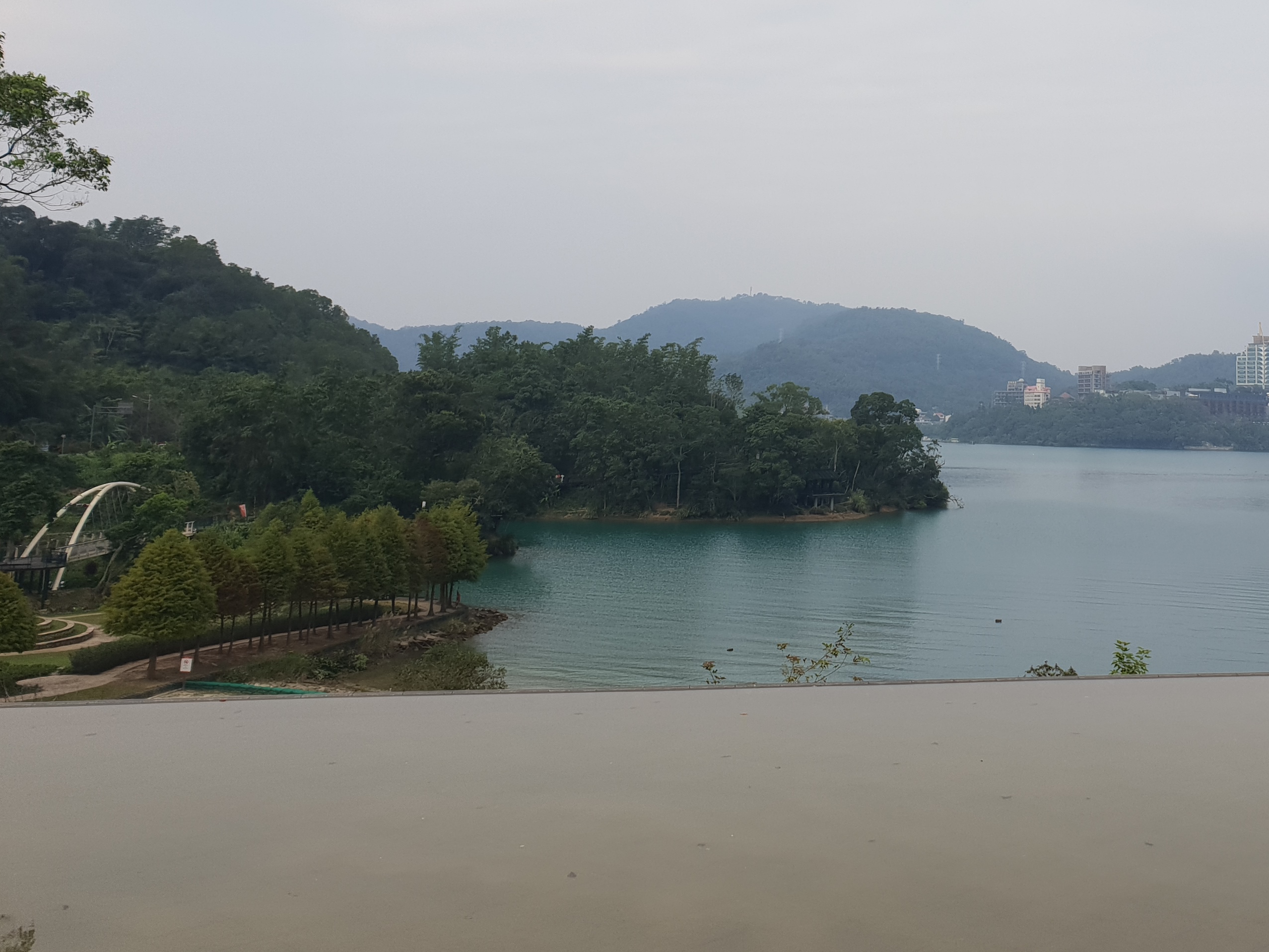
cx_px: 993
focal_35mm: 41
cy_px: 244
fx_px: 1503
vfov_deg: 34.4
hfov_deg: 43.9
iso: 50
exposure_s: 1/453
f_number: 2.4
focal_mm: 4.3
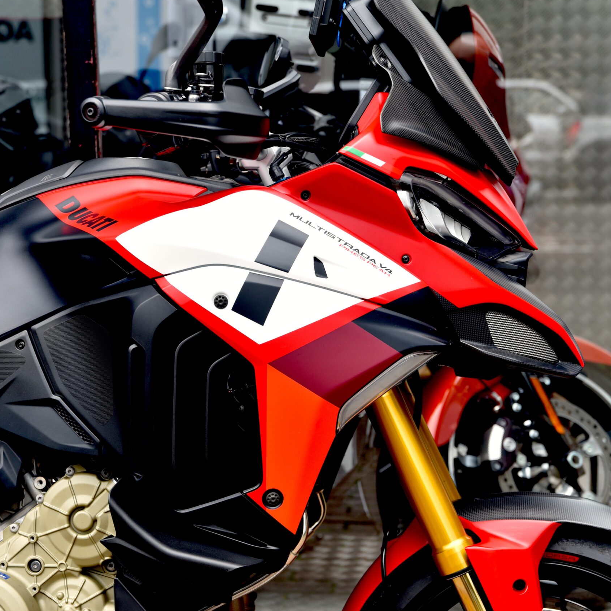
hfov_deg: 19.3
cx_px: 306
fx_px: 1797
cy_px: 382
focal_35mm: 90
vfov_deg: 19.3
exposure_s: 1/100
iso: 200
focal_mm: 70
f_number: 5
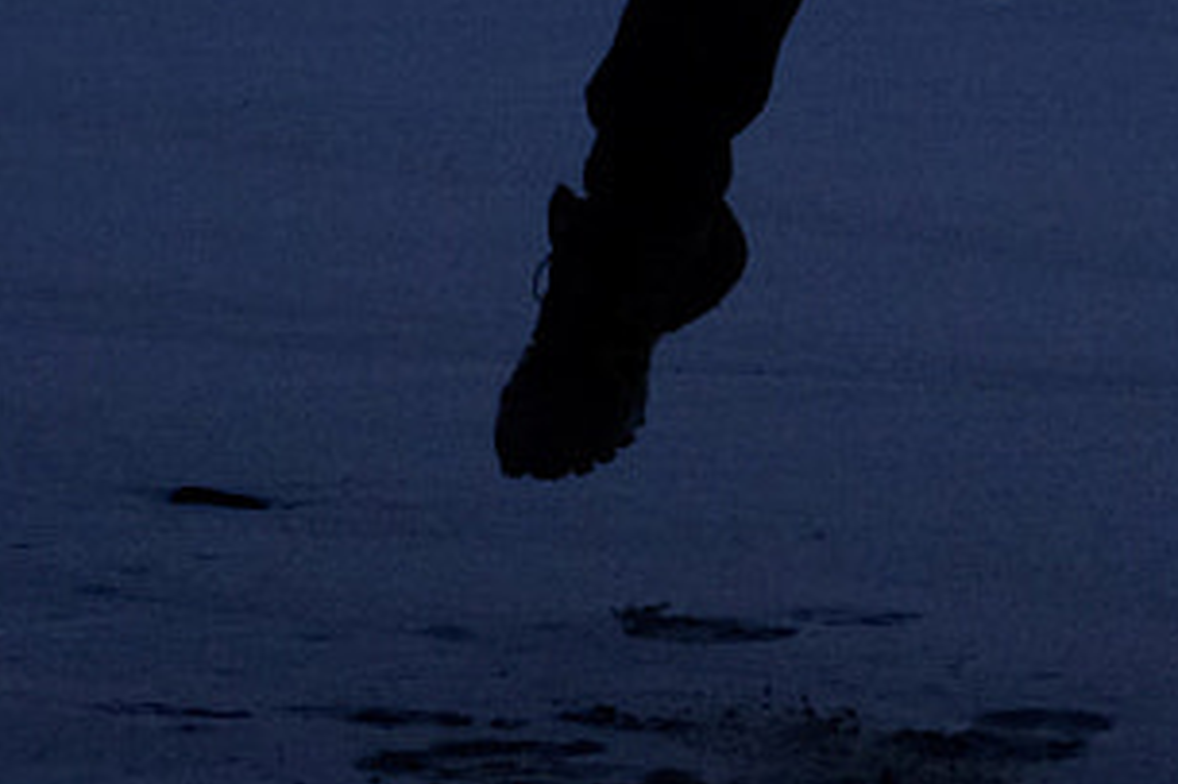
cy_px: -799
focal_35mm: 310
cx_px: 1387
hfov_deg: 6.6
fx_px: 10138
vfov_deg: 4.4
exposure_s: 1/680
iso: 1600
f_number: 7.1
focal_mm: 39
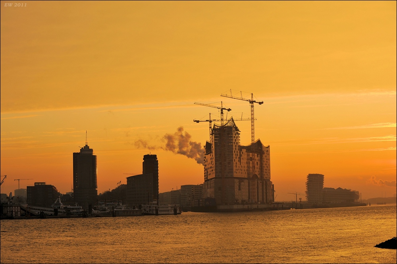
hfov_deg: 27.0
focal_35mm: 75
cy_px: 132
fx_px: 826
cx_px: 198
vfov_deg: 18.2
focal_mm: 75
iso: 200
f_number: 5.6
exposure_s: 1/640
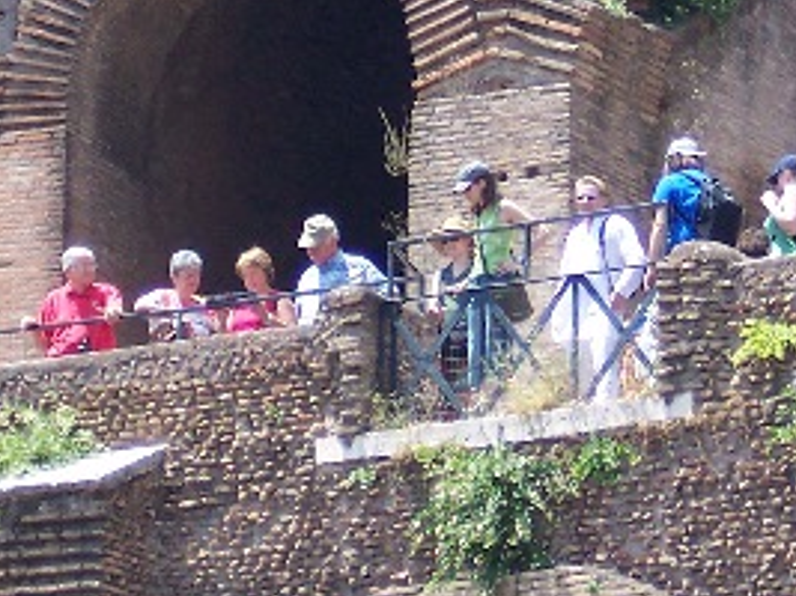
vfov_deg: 4.3
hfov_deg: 5.8
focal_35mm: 342
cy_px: 45
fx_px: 7861
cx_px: 283
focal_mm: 24
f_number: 4.8
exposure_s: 1/250
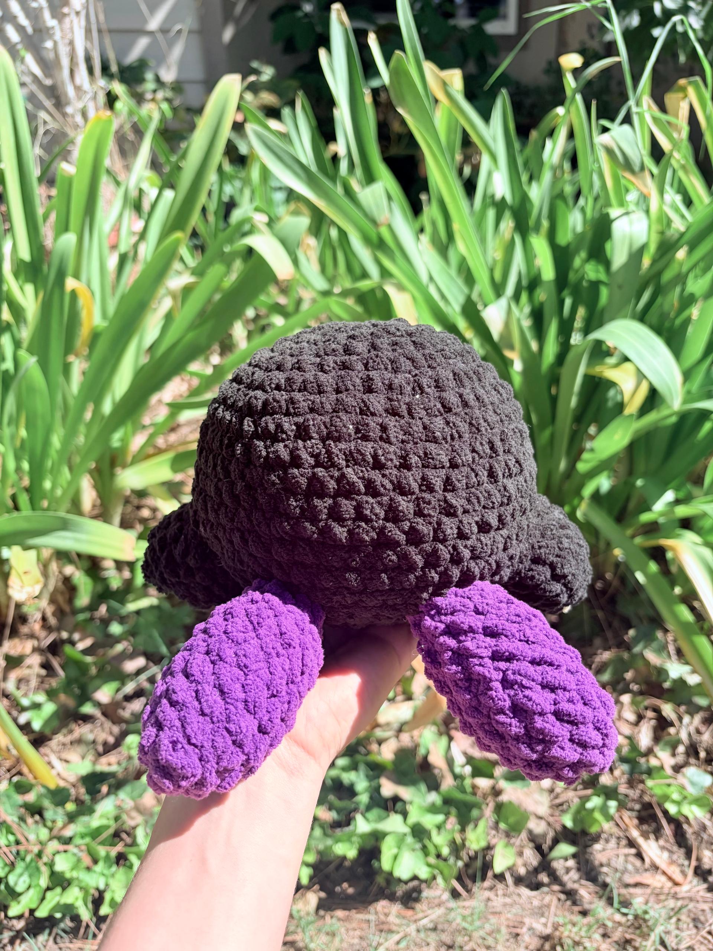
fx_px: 714
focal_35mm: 26
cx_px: 356
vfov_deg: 67.3
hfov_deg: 53.1
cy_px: 476
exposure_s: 1/1517
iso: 64
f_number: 1.6
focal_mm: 5.96
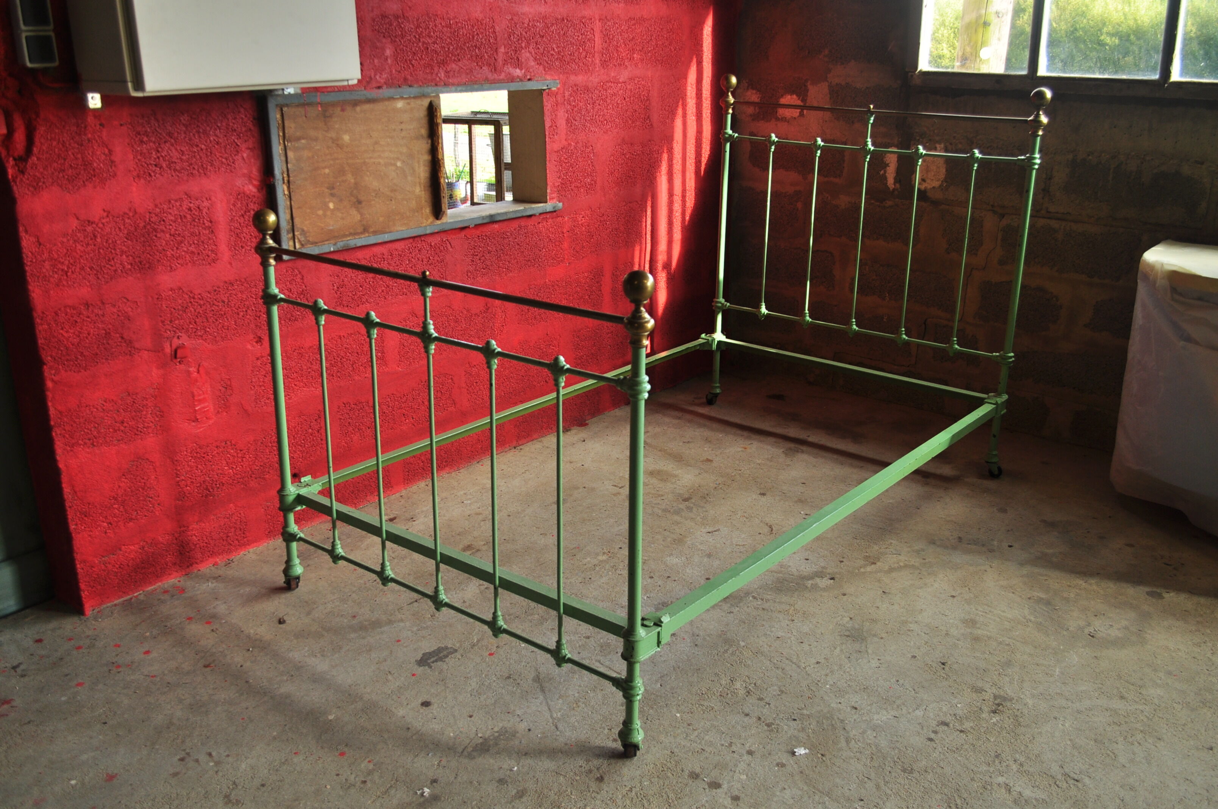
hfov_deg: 57.3
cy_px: 404
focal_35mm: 33
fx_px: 1115
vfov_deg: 39.9
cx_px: 609
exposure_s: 1/125
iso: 200
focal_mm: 22
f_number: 4.5
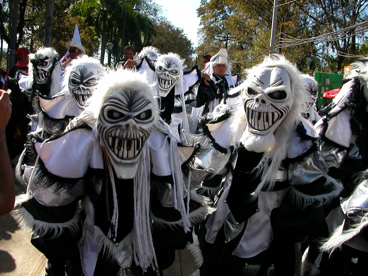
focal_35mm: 37
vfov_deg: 38.7
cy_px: 138
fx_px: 393
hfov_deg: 50.1
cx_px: 184
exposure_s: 1/387
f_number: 4.5
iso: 100
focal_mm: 5.6
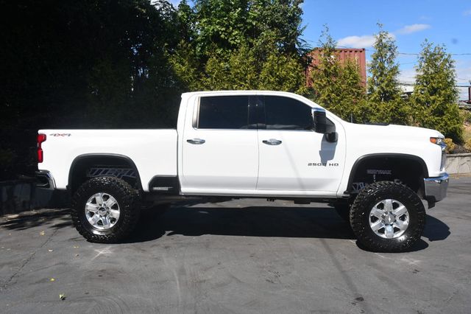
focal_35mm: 30
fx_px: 392
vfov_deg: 43.6
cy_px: 157
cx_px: 236
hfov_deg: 62.0
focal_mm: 20
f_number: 9
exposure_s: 1/320
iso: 100
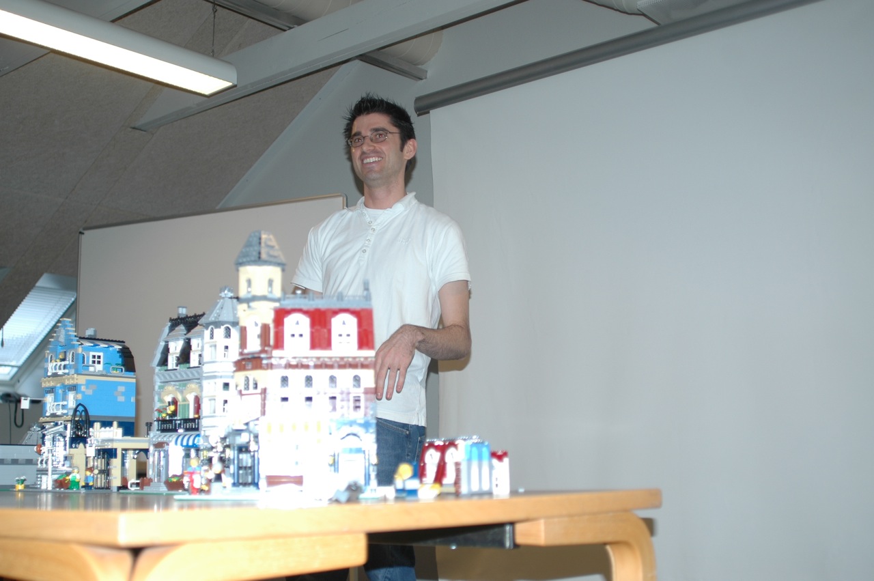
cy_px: 290
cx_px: 437
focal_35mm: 42
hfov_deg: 46.4
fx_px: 1019
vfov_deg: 31.8
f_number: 2.8
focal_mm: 28
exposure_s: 1/60
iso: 200
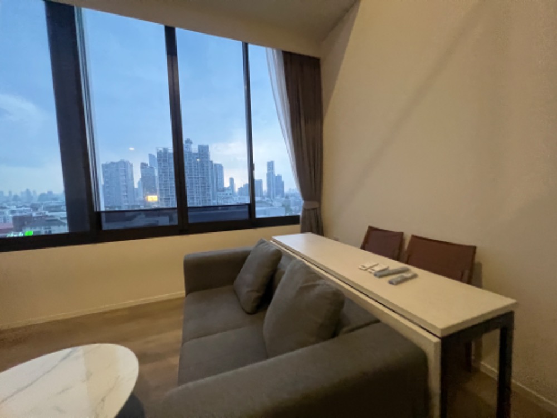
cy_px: 209
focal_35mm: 13
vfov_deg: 89.9
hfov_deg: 106.2
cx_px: 278
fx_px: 209
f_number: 1.8
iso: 800
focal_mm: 1.57
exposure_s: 1/60
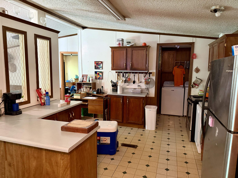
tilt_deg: -7.6
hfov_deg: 71.6
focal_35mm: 24
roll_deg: -1.3
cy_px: 89
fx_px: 165
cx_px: 119
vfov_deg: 56.8
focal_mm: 6.76
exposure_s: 1/40
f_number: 1.78
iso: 800
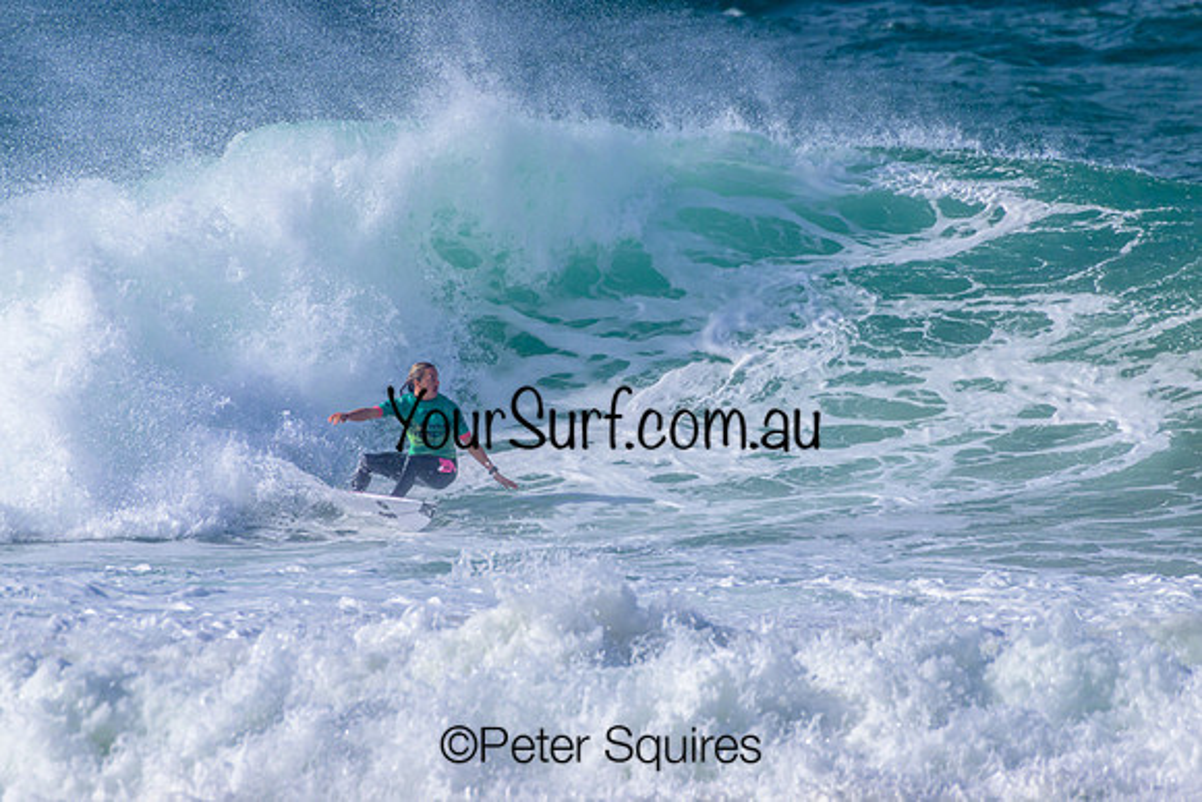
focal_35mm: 1000
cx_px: 601
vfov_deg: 1.4
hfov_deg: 2.1
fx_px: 33395
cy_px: 401
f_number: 11
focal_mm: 1000
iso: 720
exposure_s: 1/2500
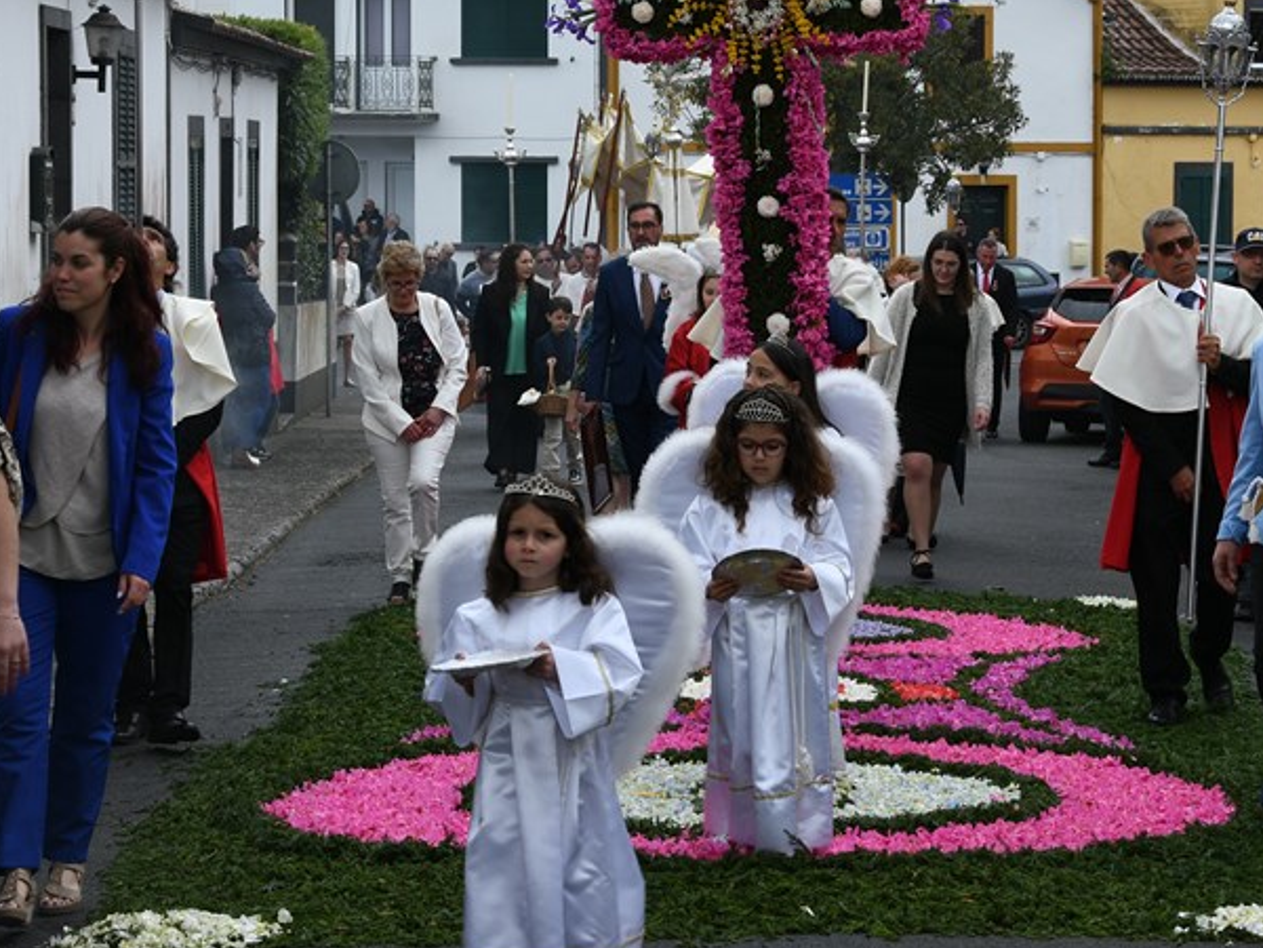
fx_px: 4013
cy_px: 273
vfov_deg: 13.4
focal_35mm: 110
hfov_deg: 17.9
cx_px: 762
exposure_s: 1/60
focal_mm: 45
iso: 100
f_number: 10
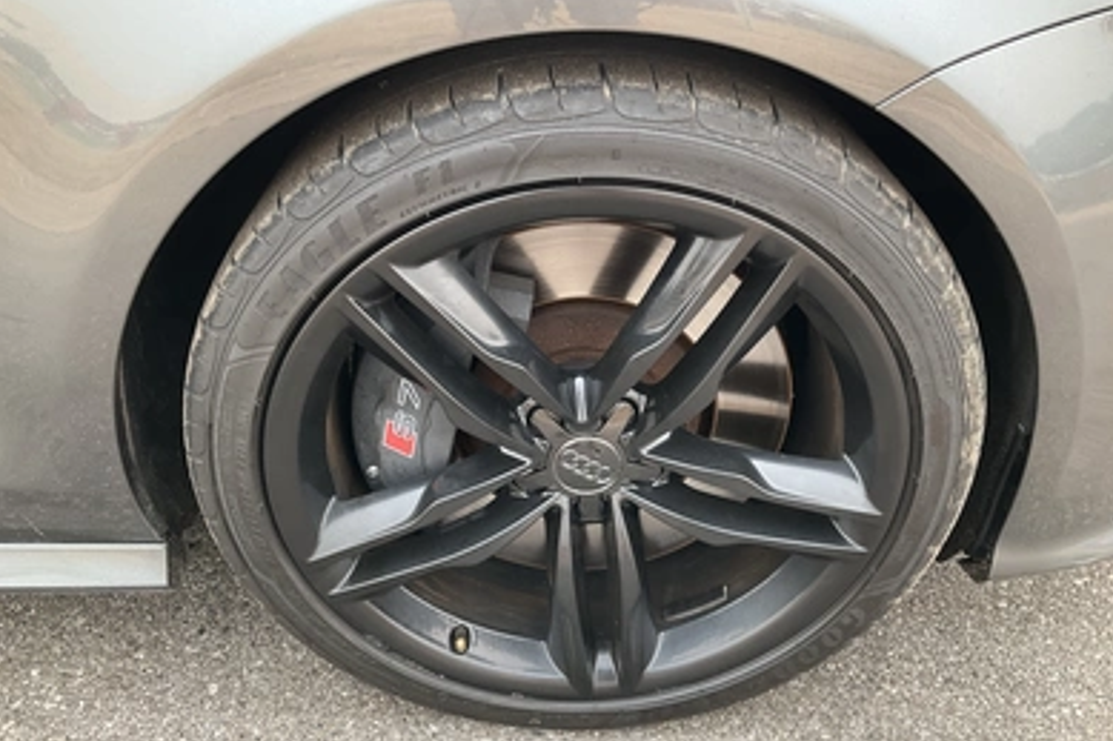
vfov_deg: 42.2
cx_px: 569
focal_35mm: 31
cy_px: 415
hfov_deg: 60.3
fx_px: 958
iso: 32
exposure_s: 1/122
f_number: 1.8
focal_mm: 3
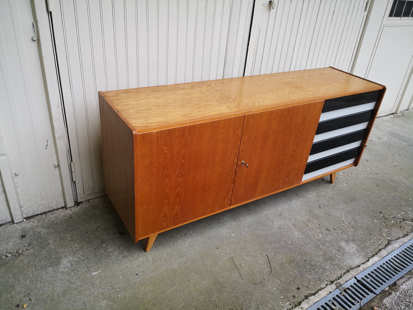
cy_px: 155
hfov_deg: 65.3
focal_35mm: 27
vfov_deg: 51.4
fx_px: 322
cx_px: 206
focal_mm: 3.95
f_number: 1.6
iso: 50
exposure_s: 1/207
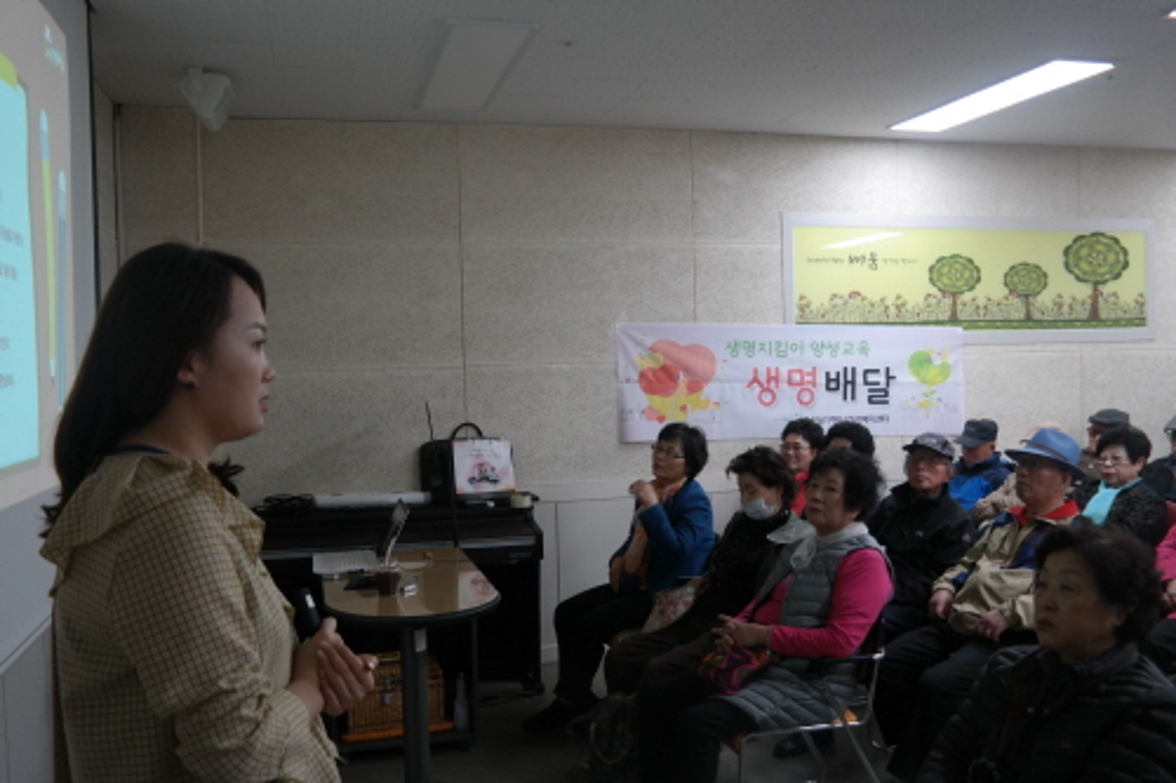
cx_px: 588
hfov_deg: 61.9
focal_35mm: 30
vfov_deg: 43.6
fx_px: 980
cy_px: 392
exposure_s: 1/40
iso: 400
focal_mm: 20
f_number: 3.5
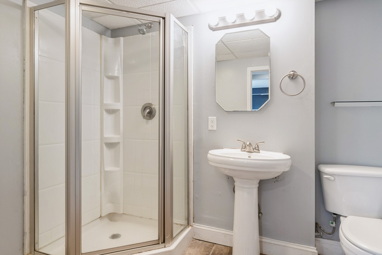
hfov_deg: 78.4
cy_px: 119
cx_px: 175
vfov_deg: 57.2
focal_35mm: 22
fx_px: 233
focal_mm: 16
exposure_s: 1/5
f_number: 9
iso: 400
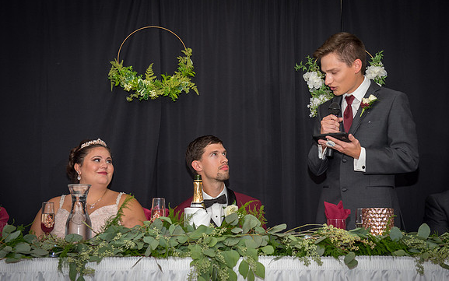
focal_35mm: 62
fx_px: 759
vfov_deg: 21.0
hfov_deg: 32.9
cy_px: 144
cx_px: 239
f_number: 4.8
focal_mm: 56
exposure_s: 1/60
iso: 800
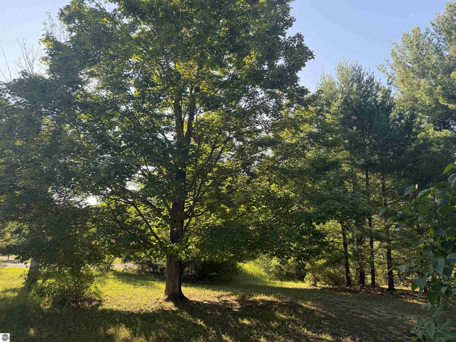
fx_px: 316
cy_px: 171
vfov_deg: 56.8
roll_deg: +1.4
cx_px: 228
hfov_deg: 71.6
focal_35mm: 24
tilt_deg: +11.3
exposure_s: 1/643
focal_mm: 6.76
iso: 100
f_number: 1.78
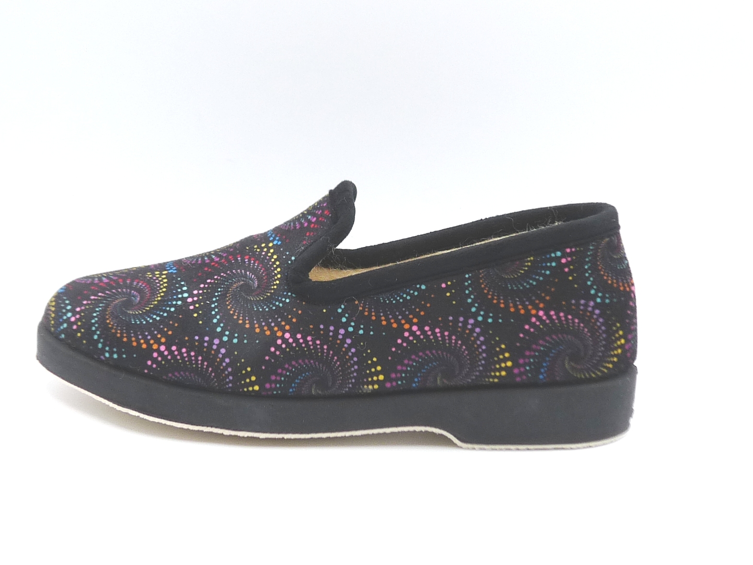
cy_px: 278
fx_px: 1066
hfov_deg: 38.9
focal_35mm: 49
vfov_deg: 29.7
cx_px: 372
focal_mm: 4.8
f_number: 4
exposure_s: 1/200
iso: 100
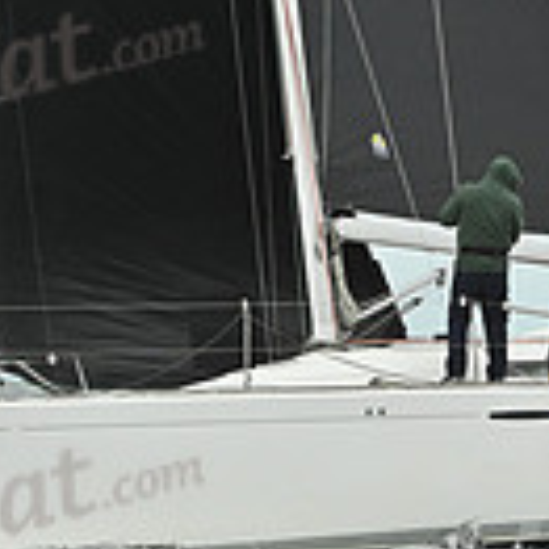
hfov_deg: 6.0
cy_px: 254
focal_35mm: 294
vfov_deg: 6.0
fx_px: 5275
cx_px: 423
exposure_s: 1/1000
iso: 320
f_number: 10
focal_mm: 78
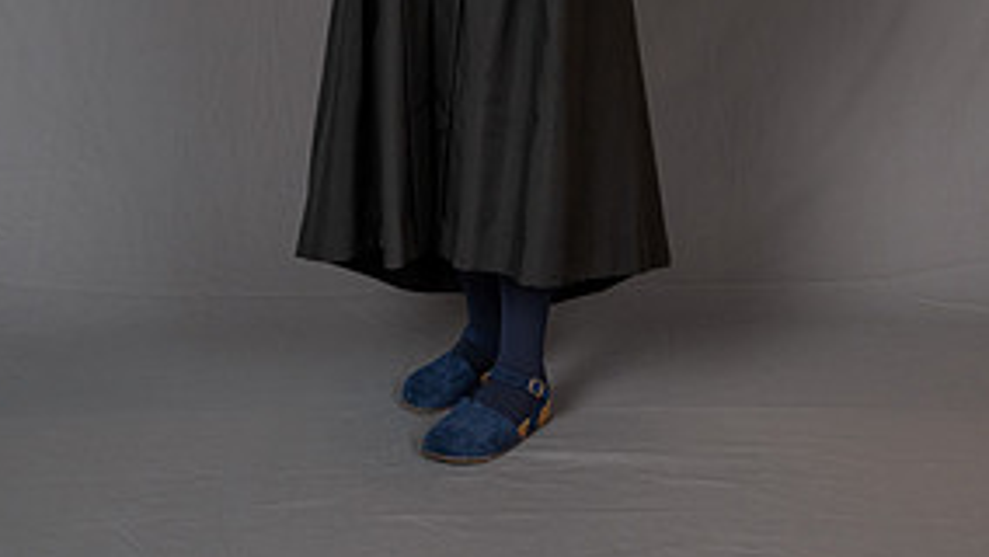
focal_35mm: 83
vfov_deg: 14.0
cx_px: 494
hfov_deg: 25.6
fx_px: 2177
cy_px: -174
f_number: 8
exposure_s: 1/200
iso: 2000
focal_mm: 50
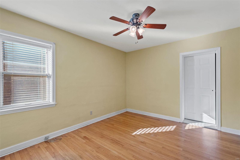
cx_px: 120
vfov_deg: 77.3
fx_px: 100
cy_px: 80
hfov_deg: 100.4
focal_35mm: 15
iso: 400
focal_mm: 10
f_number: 7.1
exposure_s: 1/4
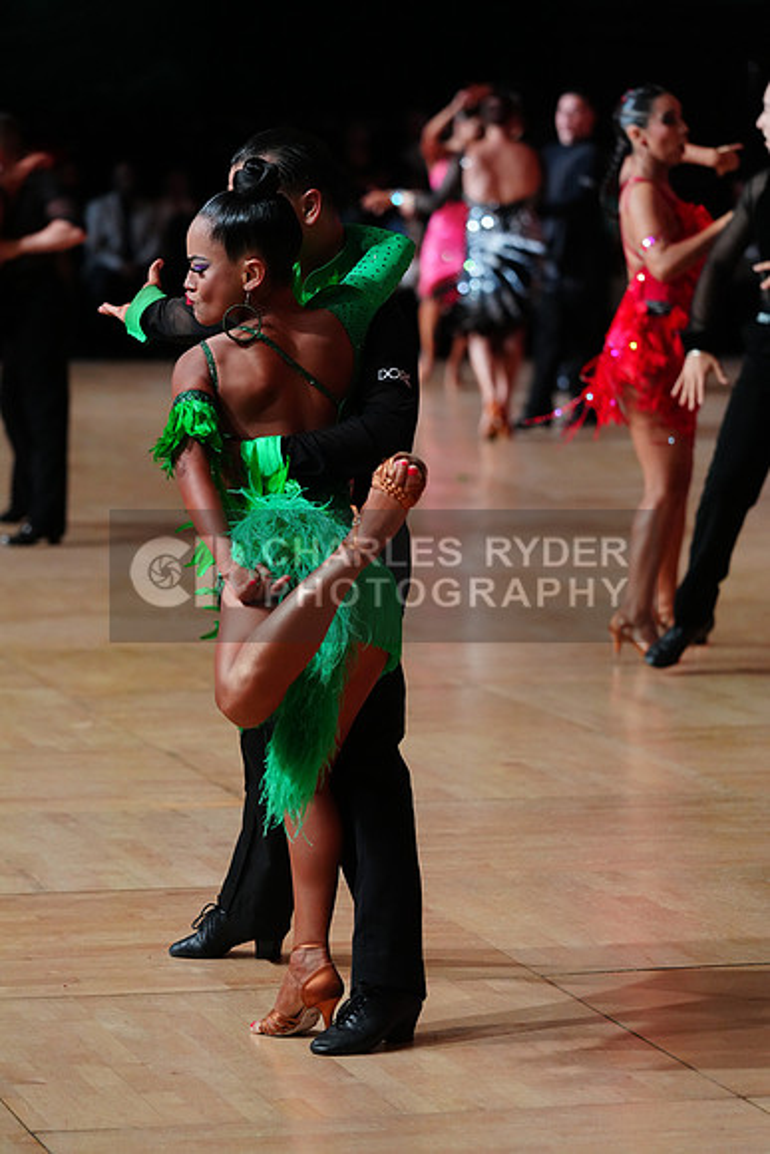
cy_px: 577
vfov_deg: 13.6
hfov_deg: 9.1
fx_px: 4841
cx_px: 385
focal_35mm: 151
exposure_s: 1/250
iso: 3200
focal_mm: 151
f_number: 4
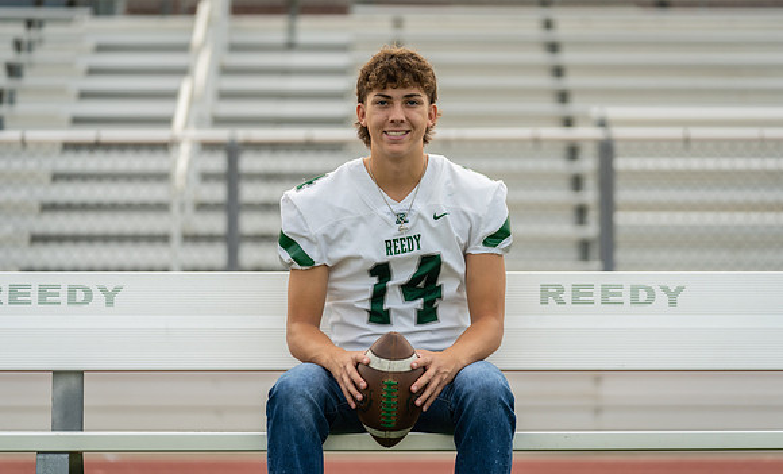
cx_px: 408
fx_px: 3452
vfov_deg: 7.9
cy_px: 209
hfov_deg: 12.9
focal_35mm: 163
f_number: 2.8
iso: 125
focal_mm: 151
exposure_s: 1/400
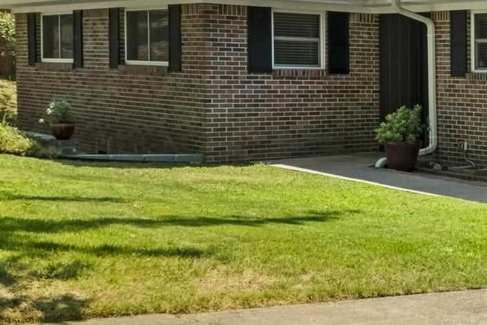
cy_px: 59
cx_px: 677
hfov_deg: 24.0
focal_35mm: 71
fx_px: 961
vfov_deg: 19.0
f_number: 8
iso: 800
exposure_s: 1/80
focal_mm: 13.2
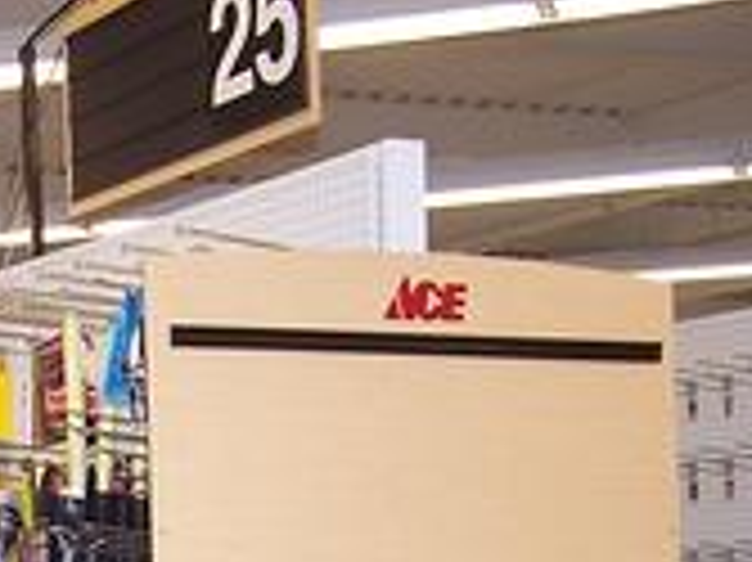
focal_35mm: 106
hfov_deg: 17.5
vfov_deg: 13.5
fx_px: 2301
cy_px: 710
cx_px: -196
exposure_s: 1/60
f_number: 2.8
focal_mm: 6.3
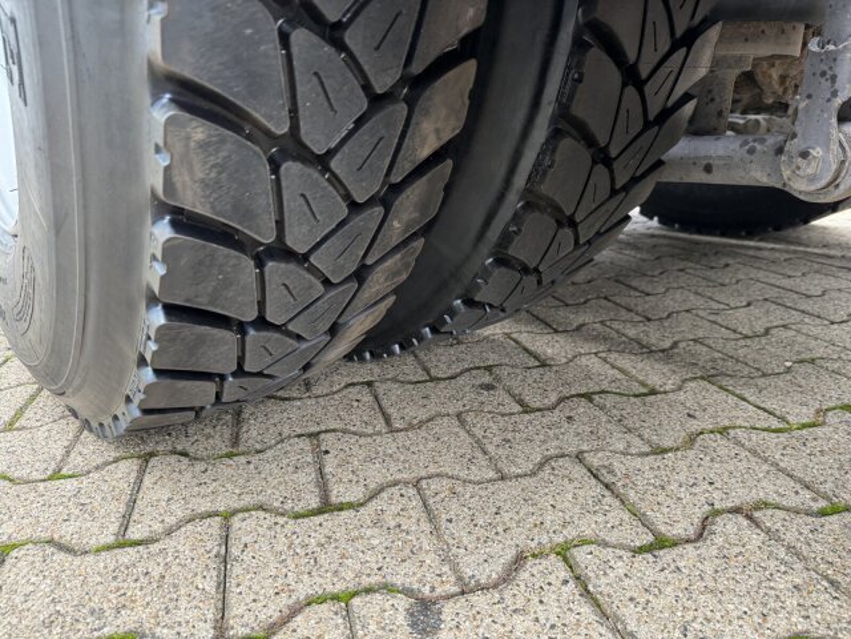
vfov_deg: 56.8
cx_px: 426
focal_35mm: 24
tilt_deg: -16.6
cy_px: 320
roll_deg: +5.1
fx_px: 590
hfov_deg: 71.6
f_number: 1.78
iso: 250
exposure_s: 1/60
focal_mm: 6.86
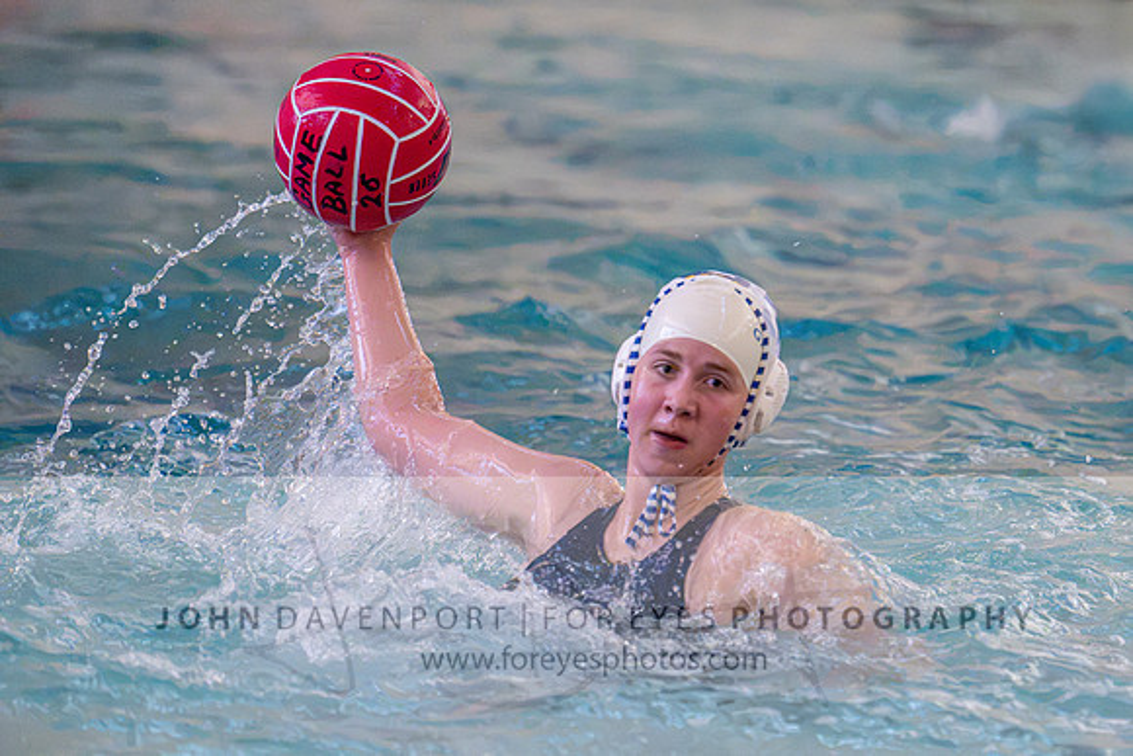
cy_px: 296
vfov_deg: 3.7
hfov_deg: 5.6
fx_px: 11660
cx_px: 807
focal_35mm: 370
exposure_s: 1/1000
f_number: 4
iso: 25600
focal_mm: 260
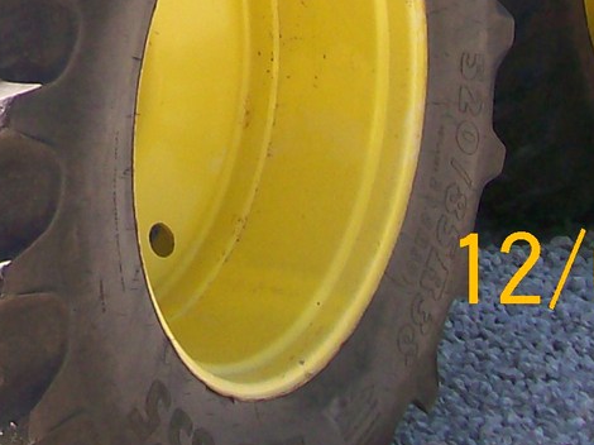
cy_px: -468
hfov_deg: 12.1
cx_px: -243
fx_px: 2693
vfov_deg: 8.9
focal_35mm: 157
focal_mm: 6
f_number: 2.7
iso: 80
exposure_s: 1/543
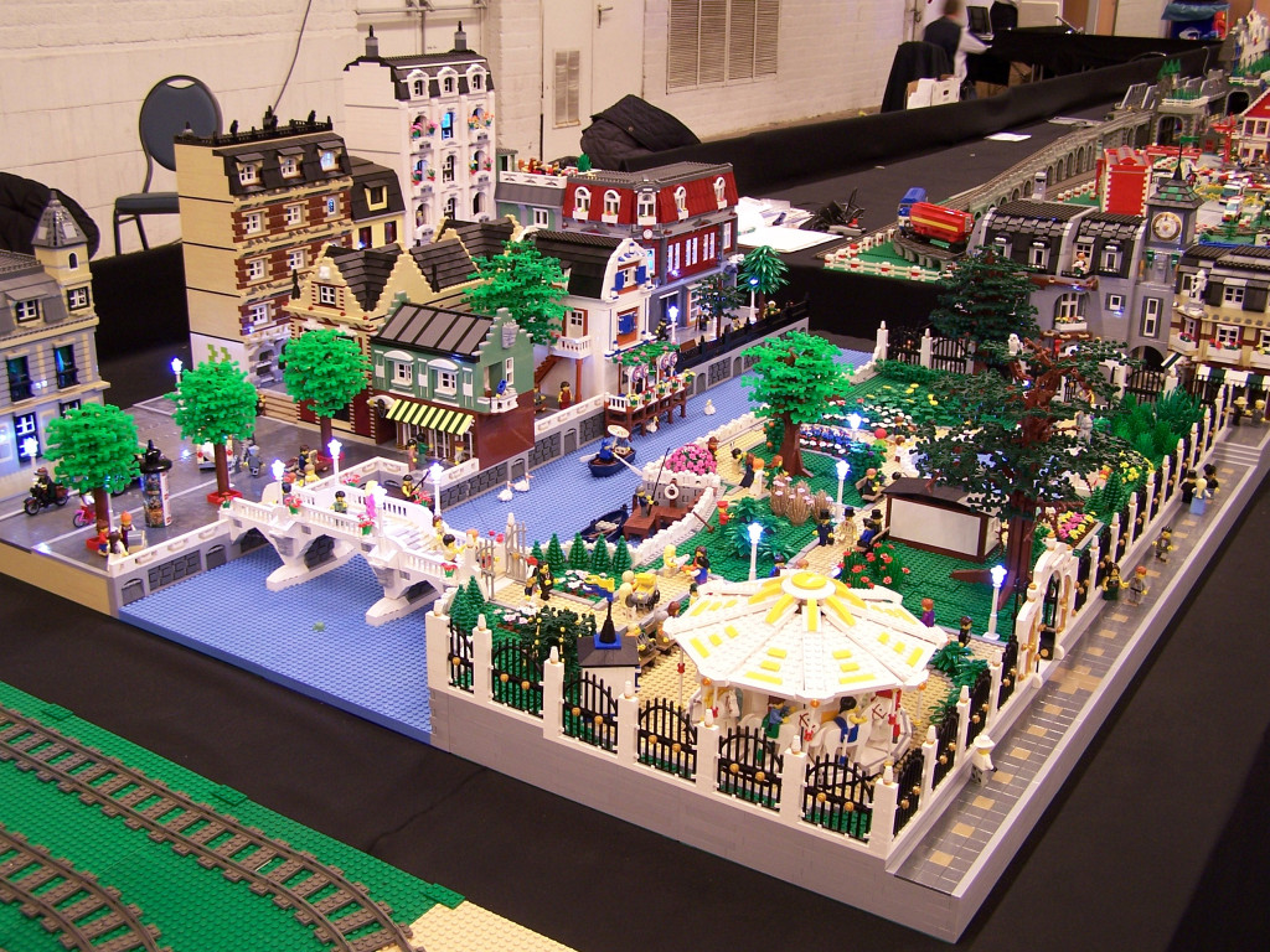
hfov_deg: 49.0
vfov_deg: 37.7
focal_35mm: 38
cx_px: 635
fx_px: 1394
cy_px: 476
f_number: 2.8
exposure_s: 1/3
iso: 80
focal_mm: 6.3
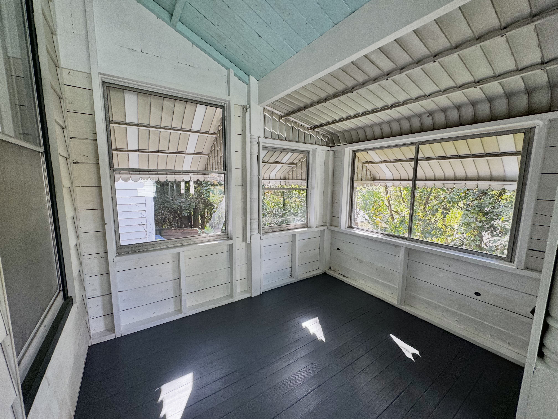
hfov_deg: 102.1
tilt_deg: -8.4
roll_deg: -0.1
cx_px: 279
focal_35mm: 14
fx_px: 226
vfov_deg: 85.7
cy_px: 210
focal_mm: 2.22
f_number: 2.2
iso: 80
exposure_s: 1/99
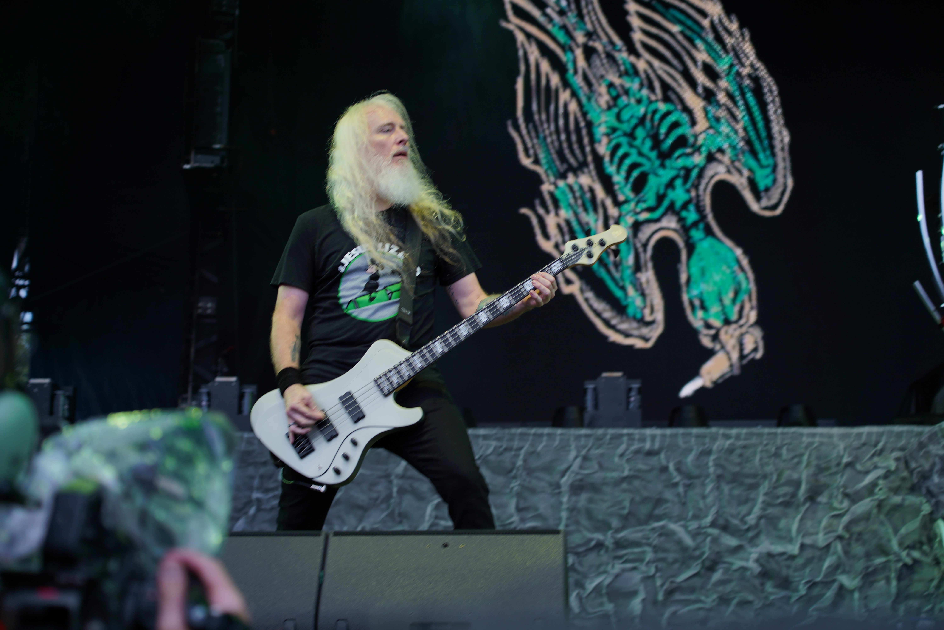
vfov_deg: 20.6
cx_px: 472
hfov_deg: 30.5
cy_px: 315
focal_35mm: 66
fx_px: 1731
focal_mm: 66
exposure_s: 1/125
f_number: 4
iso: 160
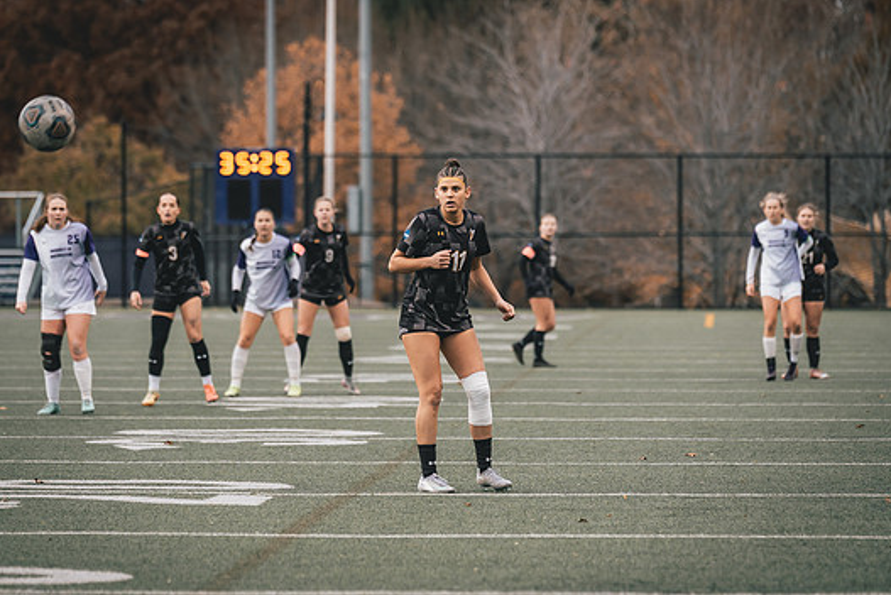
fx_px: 6166
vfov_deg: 5.5
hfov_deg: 8.3
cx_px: 436
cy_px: 300
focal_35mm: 249
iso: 400
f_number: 2.8
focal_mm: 150
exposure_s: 1/1000
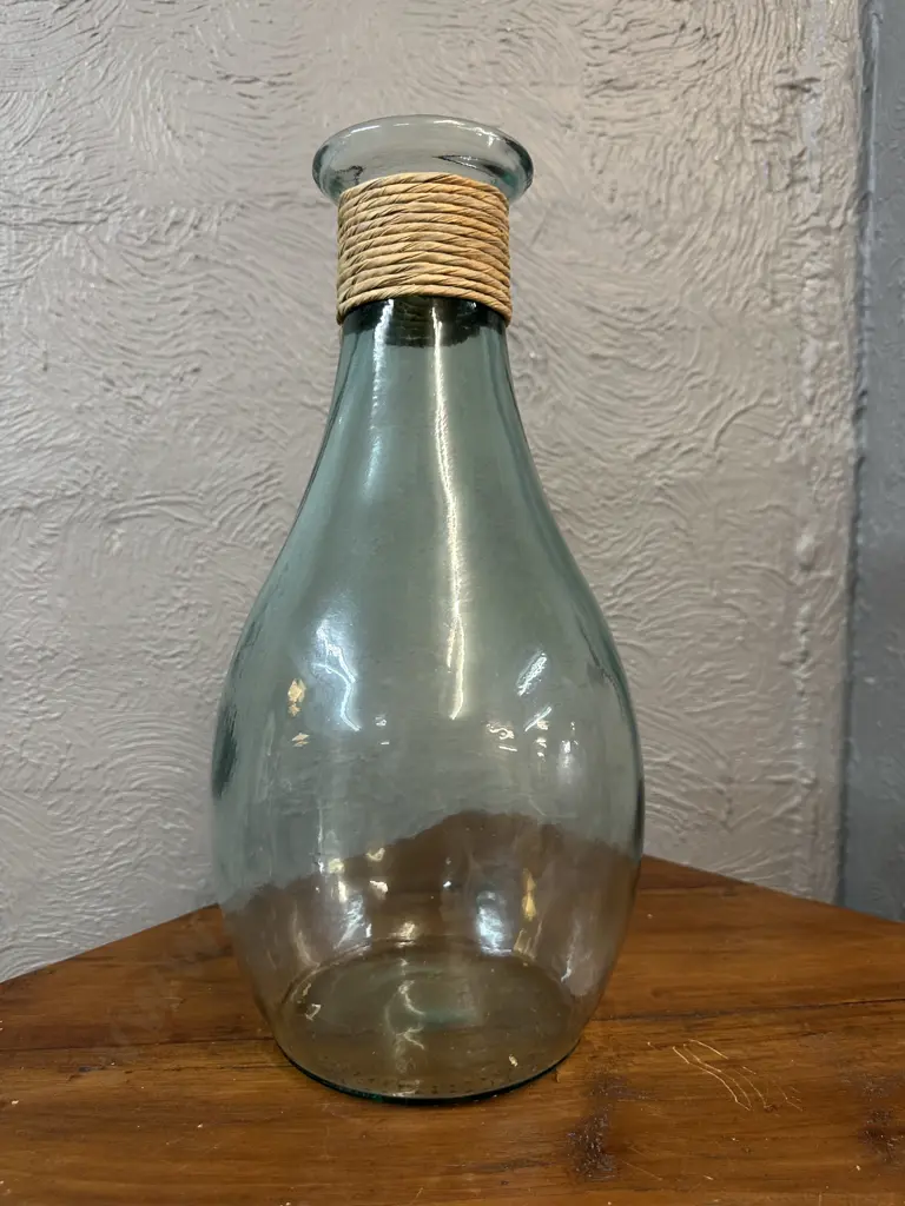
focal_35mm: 24
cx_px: 452
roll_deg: -0.3
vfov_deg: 71.6
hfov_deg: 56.8
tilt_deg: -4.1
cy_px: 603
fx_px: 837
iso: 160
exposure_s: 1/50
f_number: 1.78
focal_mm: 6.86
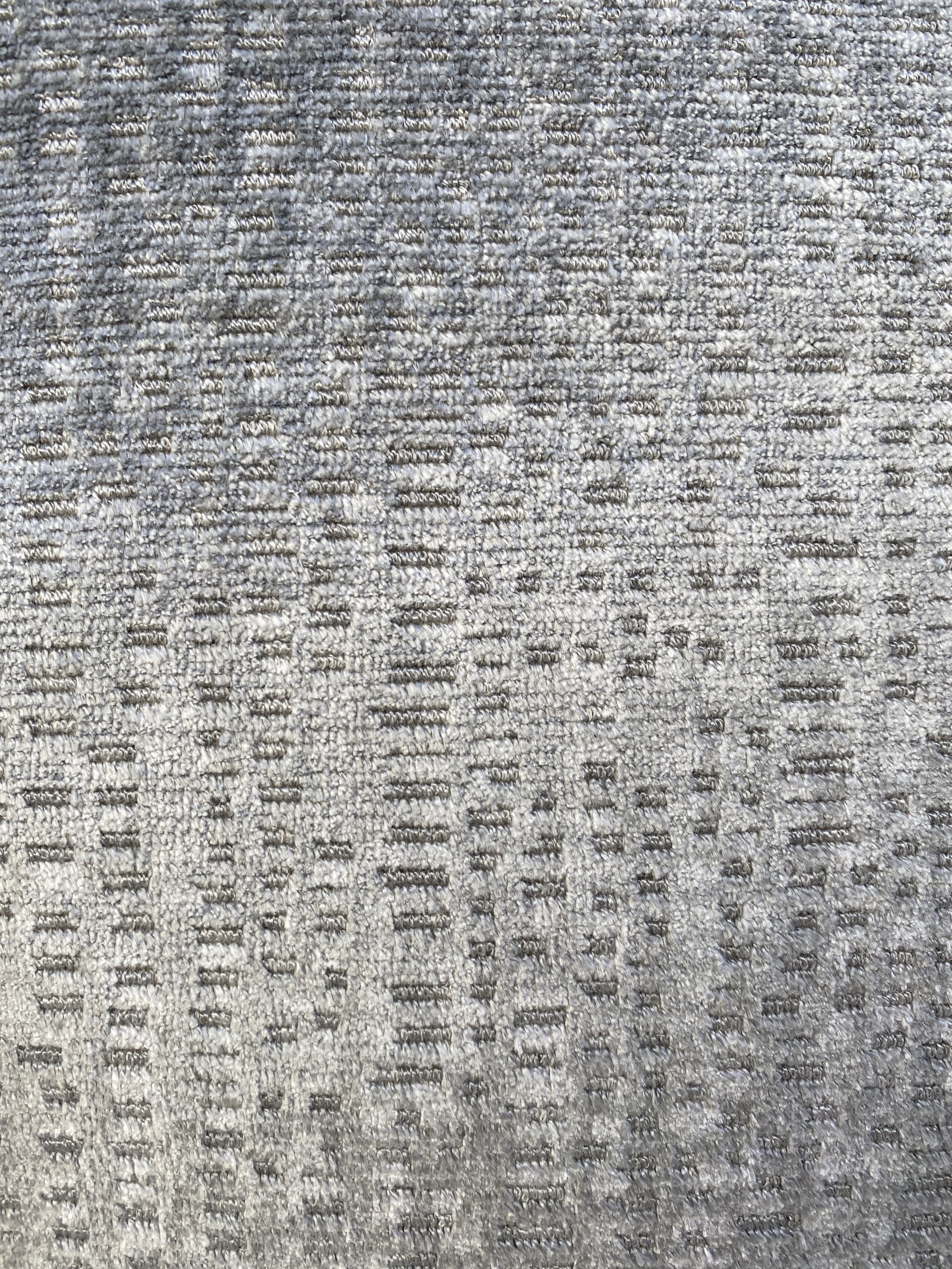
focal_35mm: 26
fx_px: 953
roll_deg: -0.6
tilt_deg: -23.1
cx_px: 476
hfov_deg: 53.1
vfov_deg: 67.3
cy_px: 634
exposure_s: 1/610
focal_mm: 4.25
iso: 32
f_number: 1.8
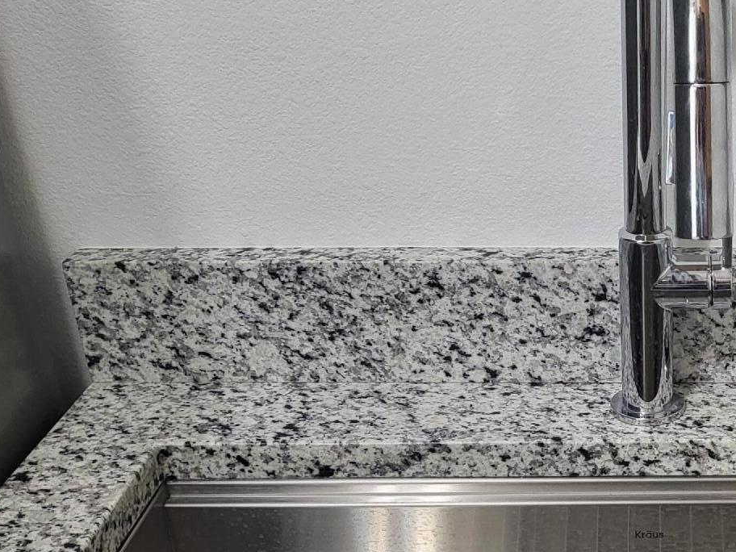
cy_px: 423
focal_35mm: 57
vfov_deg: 25.3
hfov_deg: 32.3
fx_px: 1212
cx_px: 643
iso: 250
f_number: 1.8
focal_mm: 4.25
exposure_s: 1/40
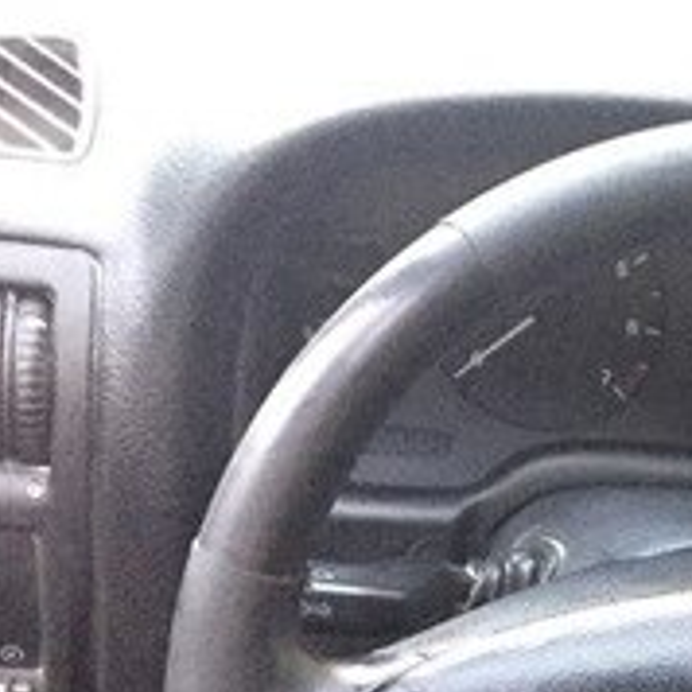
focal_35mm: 95
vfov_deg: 17.1
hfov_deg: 16.5
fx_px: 2149
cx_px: 1061
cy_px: 916
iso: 320
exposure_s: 1/17
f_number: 2.2
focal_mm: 4.15
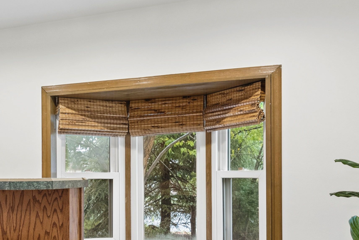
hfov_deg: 35.9
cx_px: 39
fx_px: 519
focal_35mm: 52
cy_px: 179
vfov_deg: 25.7
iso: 800
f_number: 8
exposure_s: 1/10
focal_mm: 21
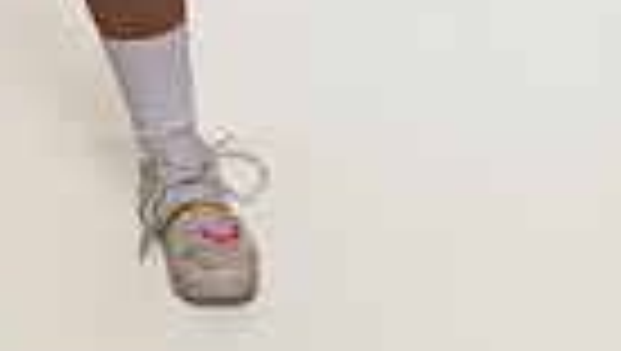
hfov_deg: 11.3
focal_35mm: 188
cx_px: -22
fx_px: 3099
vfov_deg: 6.2
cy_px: -522
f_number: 6.3
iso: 500
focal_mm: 55
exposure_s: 1/200
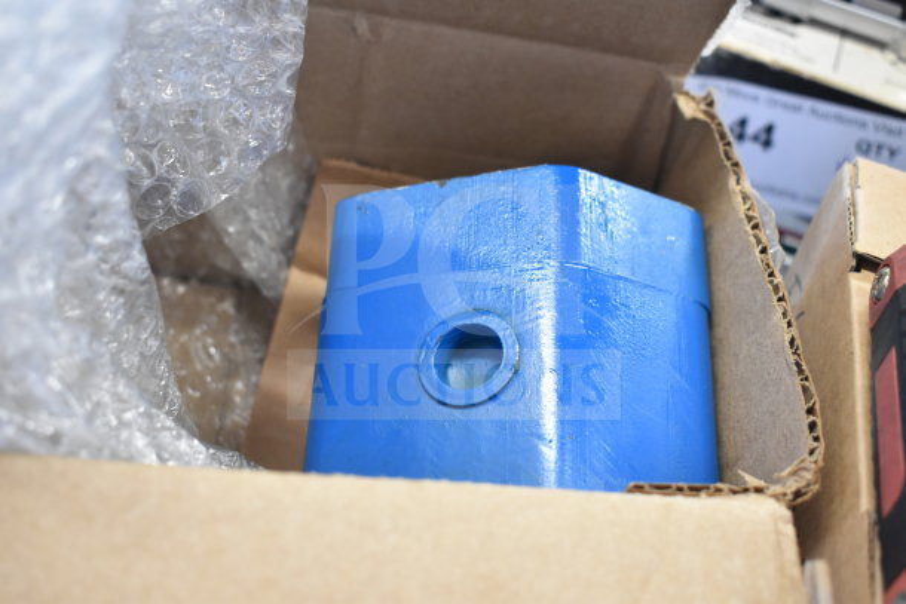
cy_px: 302
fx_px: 1133
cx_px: 453
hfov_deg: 43.6
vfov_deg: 29.9
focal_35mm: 45
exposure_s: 1/50
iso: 1600
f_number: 4.2
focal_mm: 30
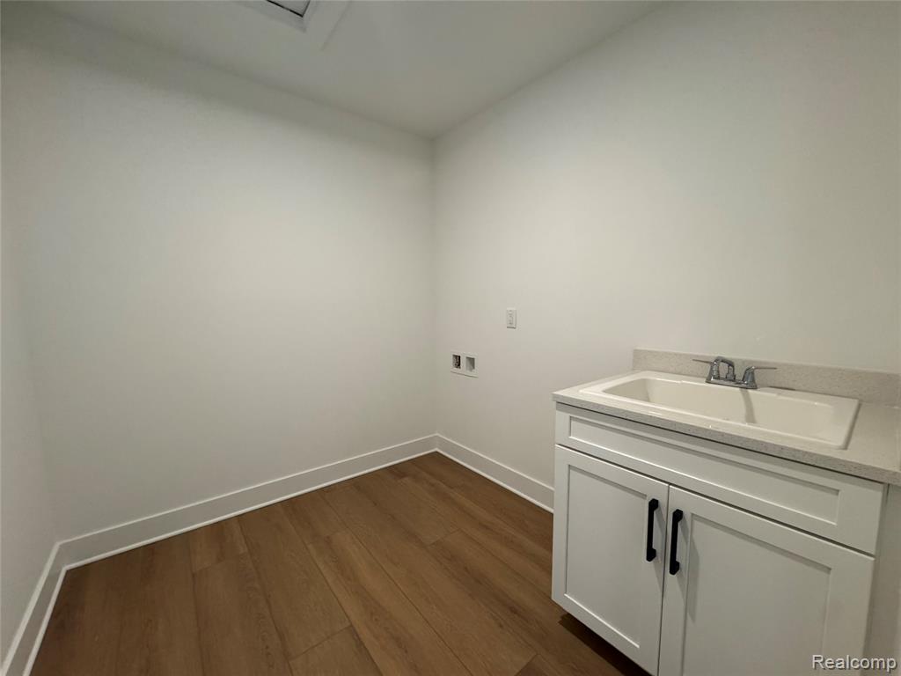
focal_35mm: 14
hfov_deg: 102.1
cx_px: 450
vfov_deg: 85.7
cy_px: 338
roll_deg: +0.6
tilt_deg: -4.8
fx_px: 364
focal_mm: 2.22
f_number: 2.2
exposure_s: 1/120
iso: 320
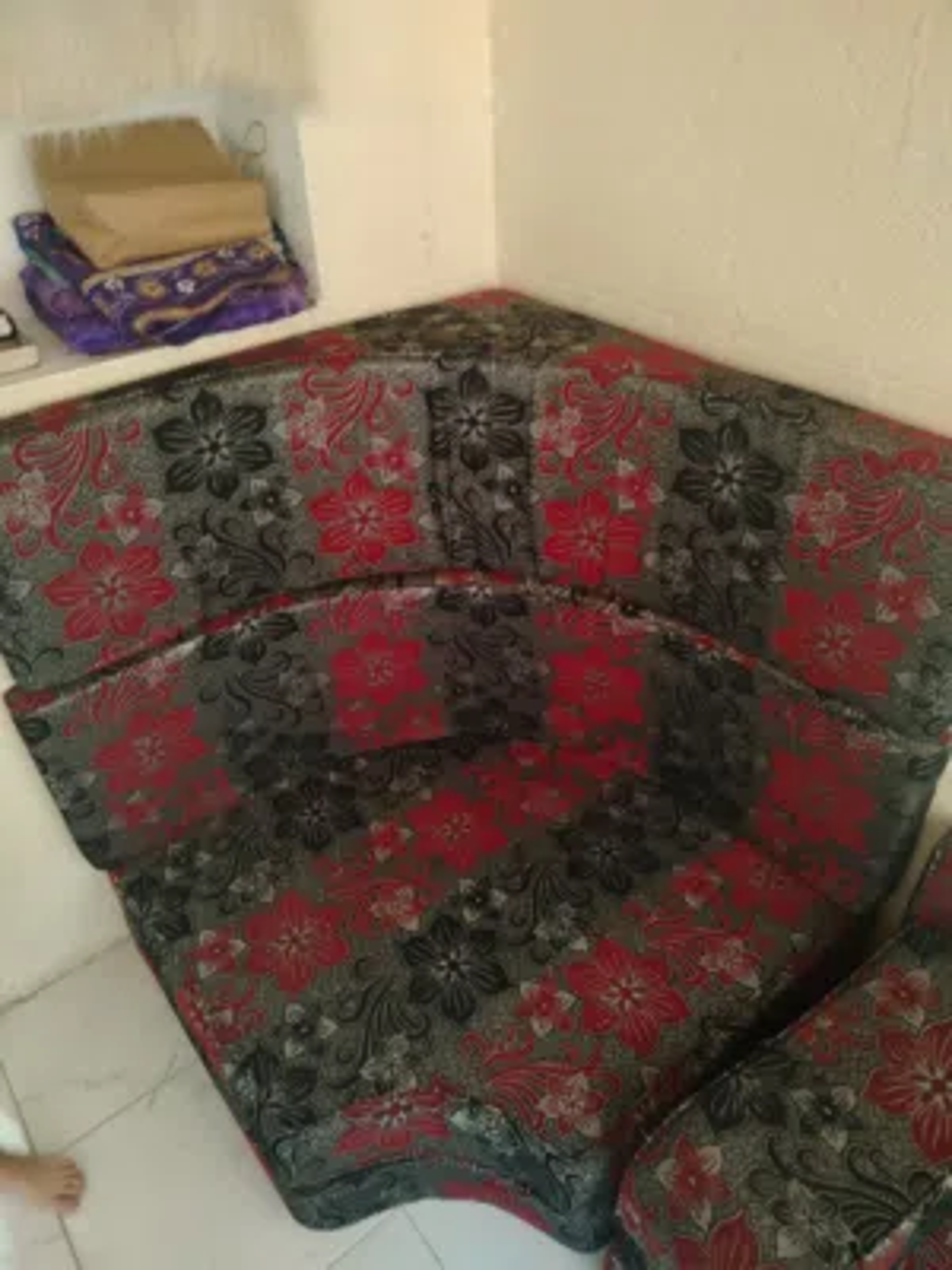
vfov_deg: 71.6
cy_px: 635
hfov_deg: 56.8
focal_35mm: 24
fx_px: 880
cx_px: 476
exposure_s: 1/33.3
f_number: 1.75
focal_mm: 5.25
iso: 1909
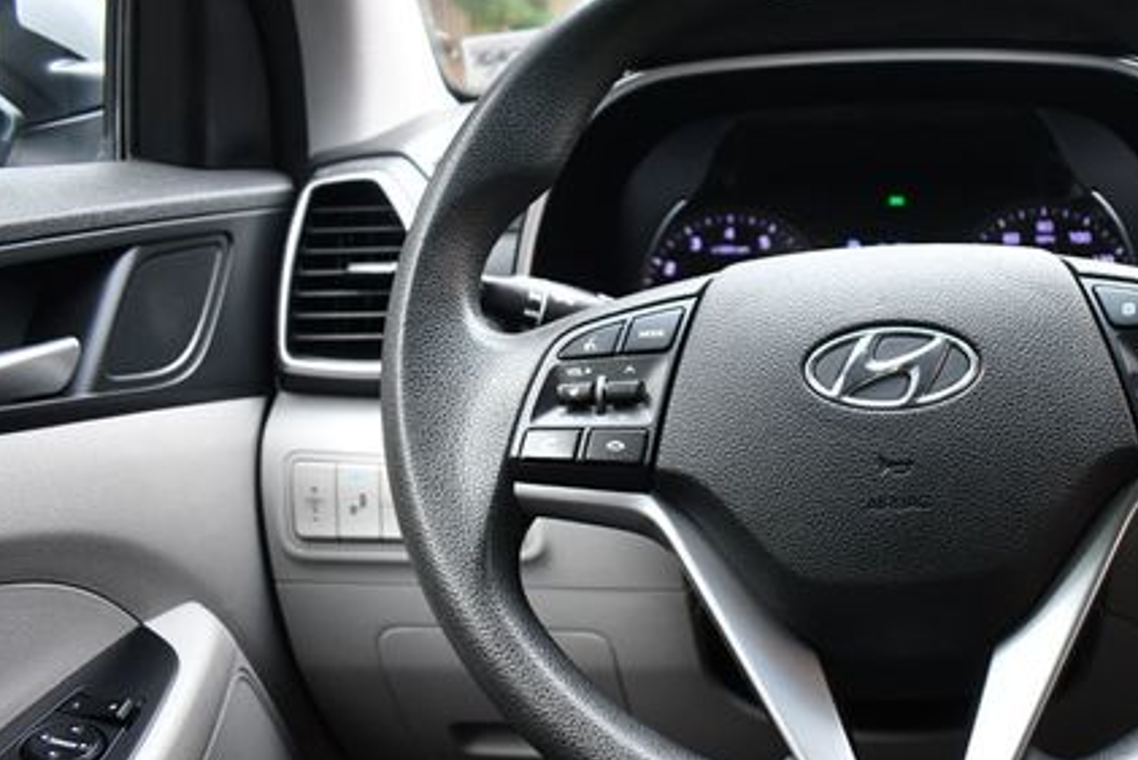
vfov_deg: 32.7
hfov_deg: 45.7
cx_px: 854
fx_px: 1296
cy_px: 392
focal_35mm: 41
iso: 800
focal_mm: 18
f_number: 3.5
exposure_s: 1/200
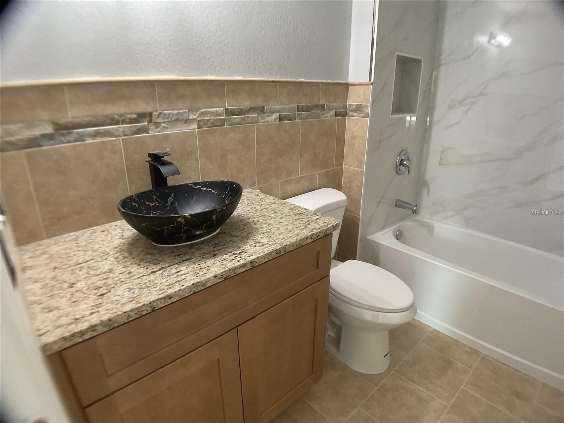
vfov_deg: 48.2
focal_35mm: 29
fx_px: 472
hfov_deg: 61.7
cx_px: 282
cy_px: 212
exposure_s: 1/60
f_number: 1.8
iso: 160
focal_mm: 3
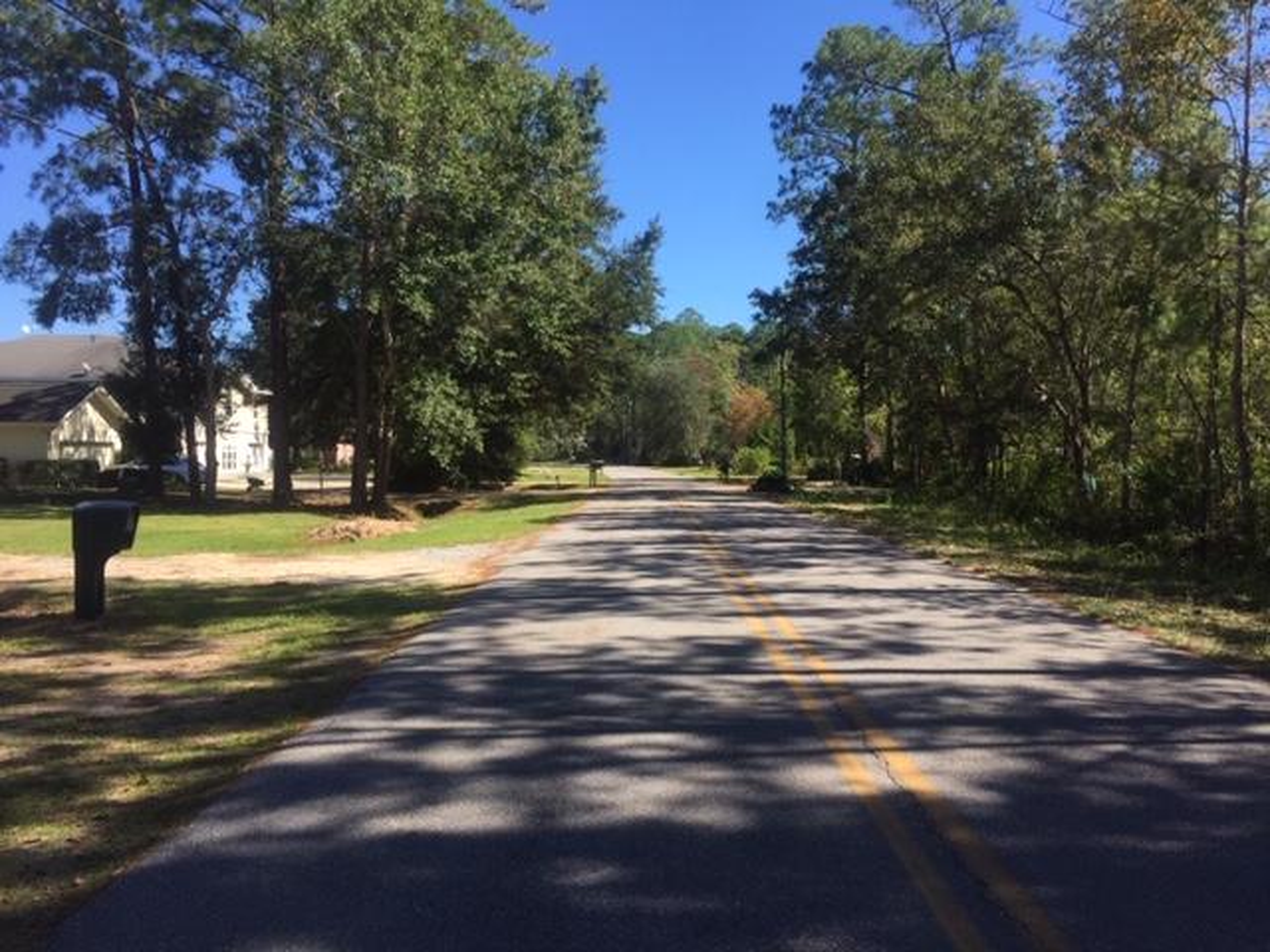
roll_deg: -1.2
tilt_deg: -1.2
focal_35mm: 29
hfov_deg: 61.7
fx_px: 1064
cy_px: 476
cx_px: 635
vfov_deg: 48.2
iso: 32
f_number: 2.2
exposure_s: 1/1068
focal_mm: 4.15
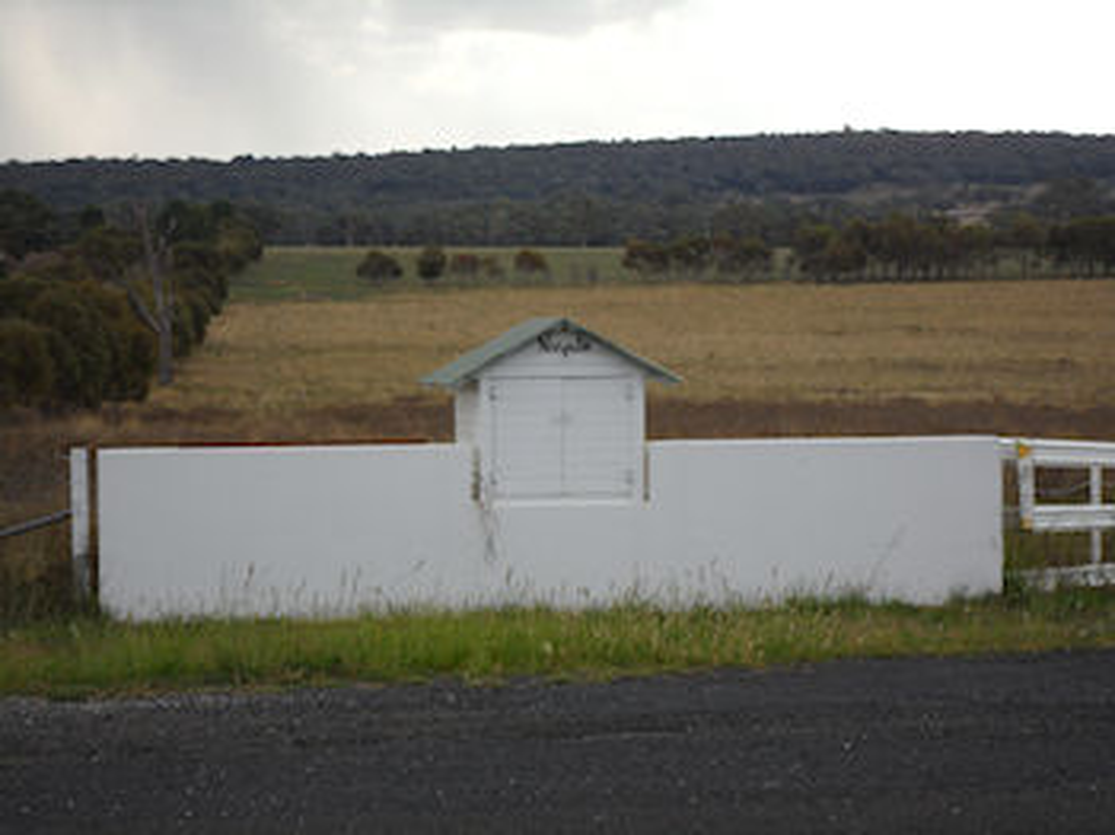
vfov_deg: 12.6
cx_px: 558
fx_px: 3766
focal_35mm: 117
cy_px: 418
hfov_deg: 16.8
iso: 80
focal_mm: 21
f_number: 5.4
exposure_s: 1/125
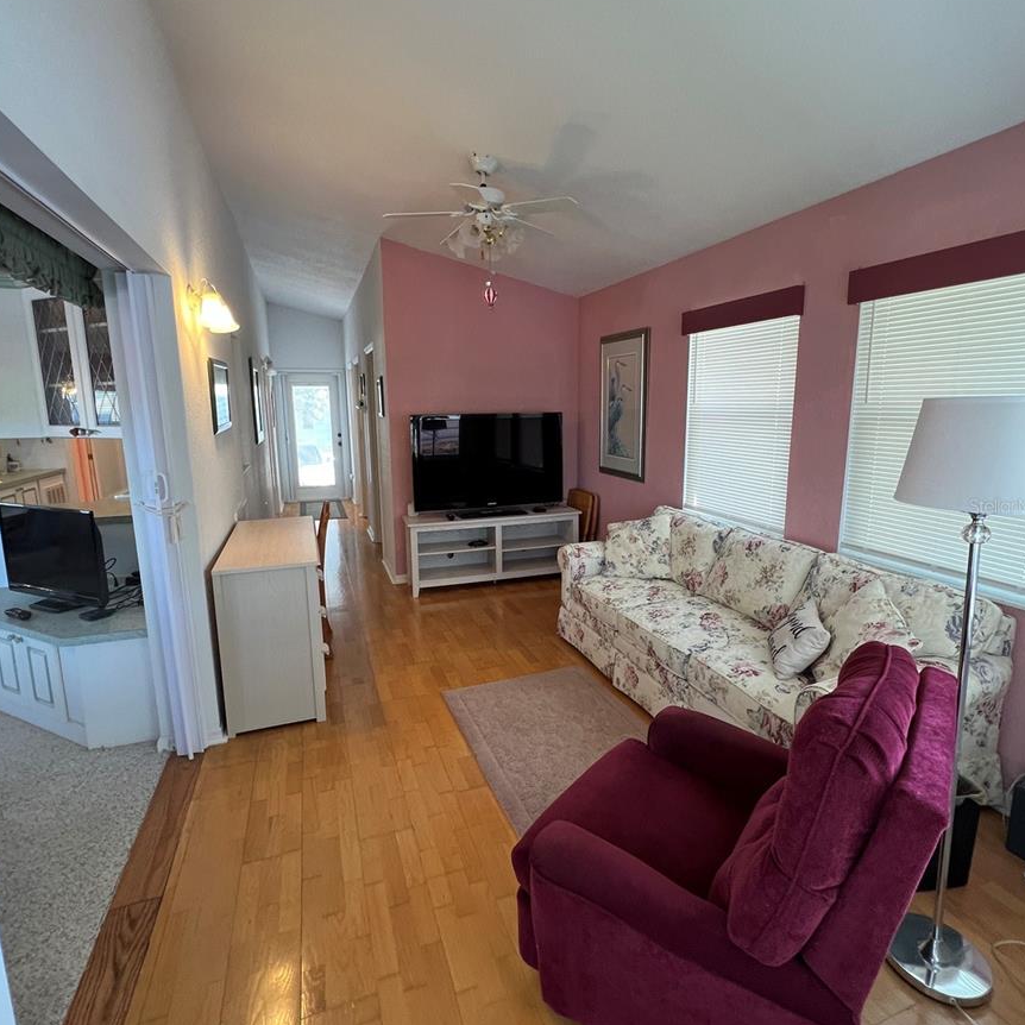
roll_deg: -0.1
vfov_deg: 87.4
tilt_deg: -10.3
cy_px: 505
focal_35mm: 16
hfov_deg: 87.4
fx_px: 536
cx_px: 518
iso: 125
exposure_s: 1/60
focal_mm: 1.57
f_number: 1.8
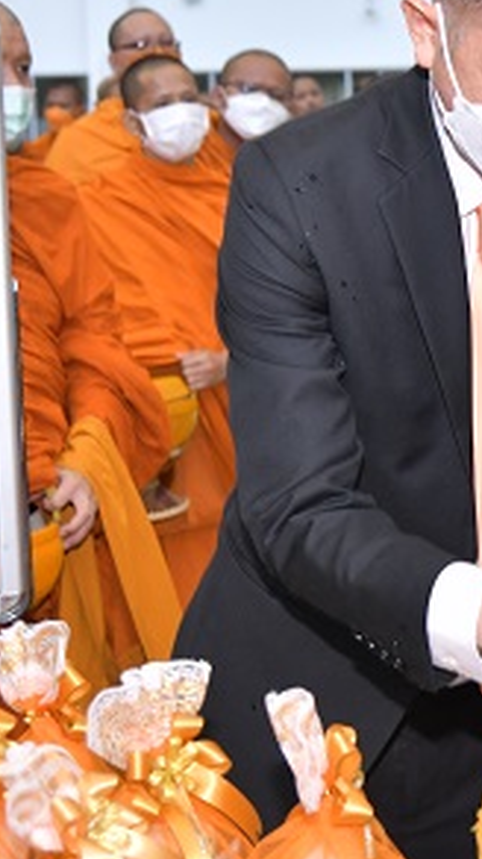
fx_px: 1956
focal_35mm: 86
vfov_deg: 24.7
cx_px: 641
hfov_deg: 13.5
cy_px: 347
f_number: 4.5
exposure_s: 1/125
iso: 1600
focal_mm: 40
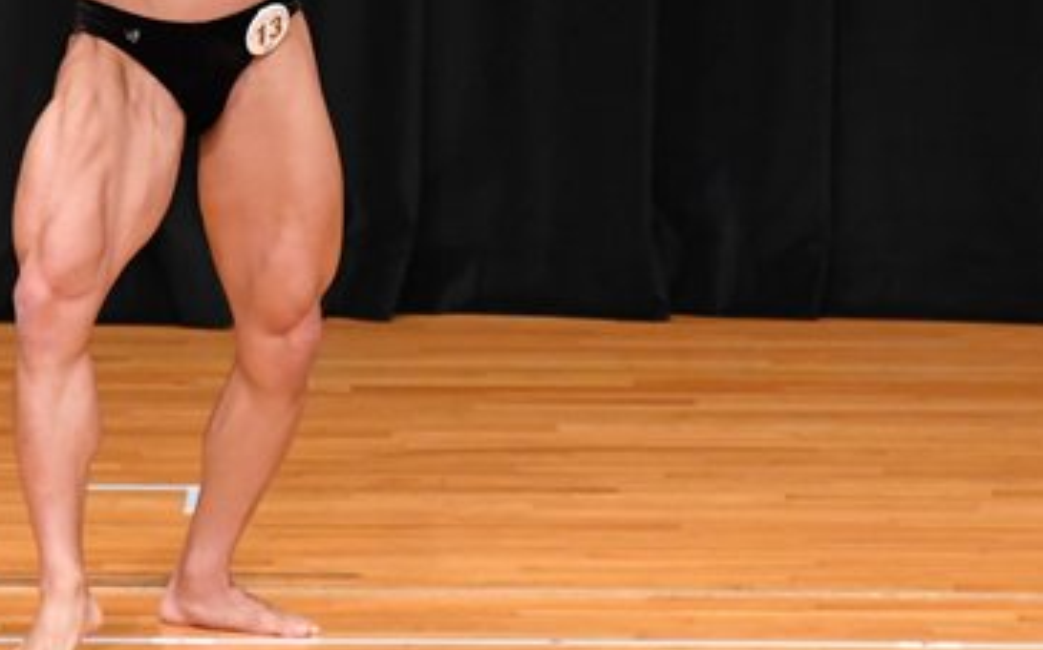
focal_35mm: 619
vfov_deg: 2.1
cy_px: 117
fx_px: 17584
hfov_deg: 3.4
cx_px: 291
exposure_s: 1/400
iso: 4000
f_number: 5.6
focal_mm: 190
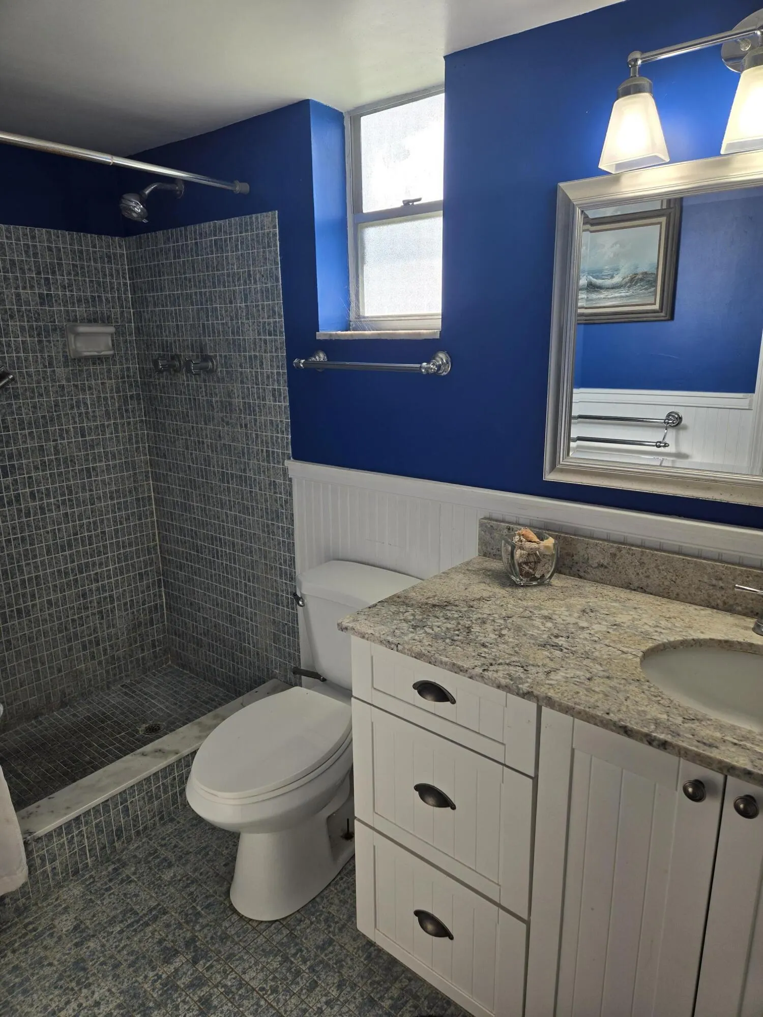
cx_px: 382
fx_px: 676
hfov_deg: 58.9
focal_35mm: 23
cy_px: 508
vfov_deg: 73.9
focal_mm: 5.4
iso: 32
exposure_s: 1/120
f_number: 1.8
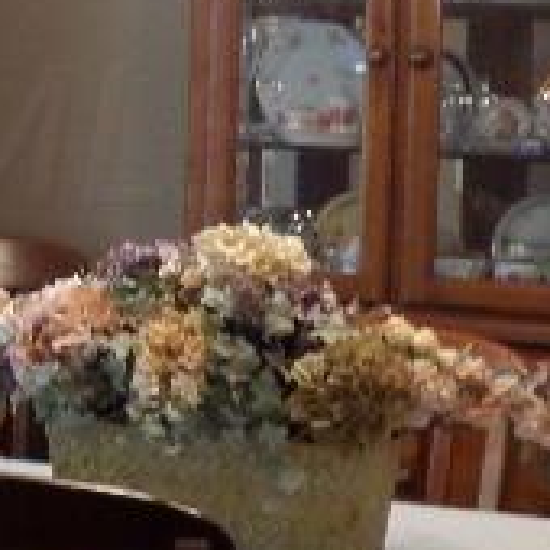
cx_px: -58
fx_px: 2301
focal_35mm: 128
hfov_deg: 13.4
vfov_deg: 13.6
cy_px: 133
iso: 200
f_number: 3.1
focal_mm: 4.3
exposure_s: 1/30
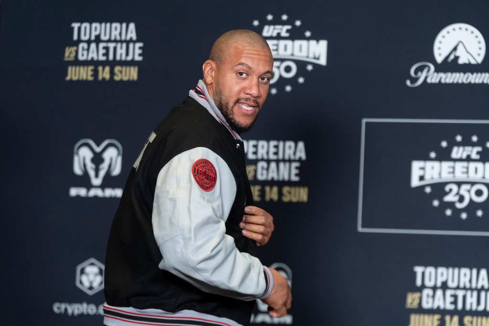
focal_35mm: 132
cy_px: 163
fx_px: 1792
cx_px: 244
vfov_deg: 10.4
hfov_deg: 15.5
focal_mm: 132
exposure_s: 1/400
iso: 3200
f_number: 3.5
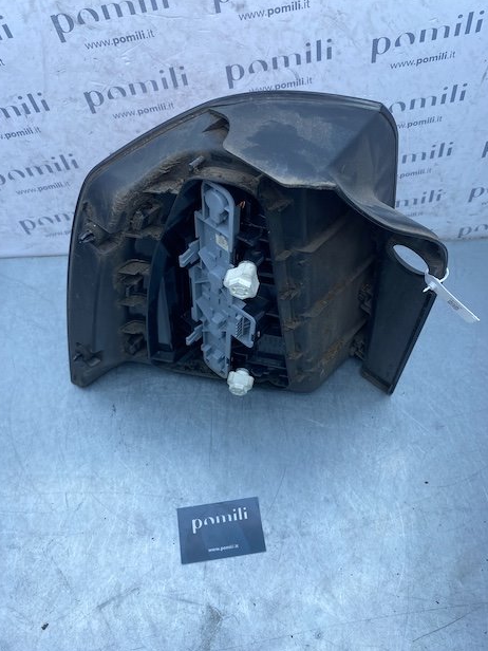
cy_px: 334
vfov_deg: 65.3
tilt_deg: -57.7
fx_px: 508
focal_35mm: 27
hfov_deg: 51.4
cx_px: 244
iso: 32
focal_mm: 4.25
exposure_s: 1/698
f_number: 1.8
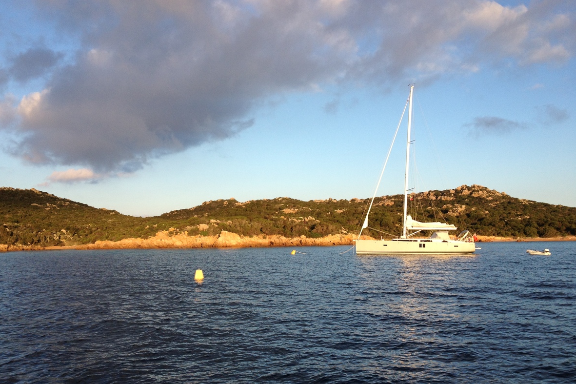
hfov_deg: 51.9
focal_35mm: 37
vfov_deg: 35.9
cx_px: 287
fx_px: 592
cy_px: 204
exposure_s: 1/800
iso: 64
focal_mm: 4.28
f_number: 2.4
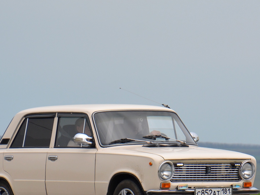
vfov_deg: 3.3
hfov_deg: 4.5
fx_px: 3343
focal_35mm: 445
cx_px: 127
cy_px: 124
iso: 400
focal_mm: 185
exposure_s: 1/1600
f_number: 6.3
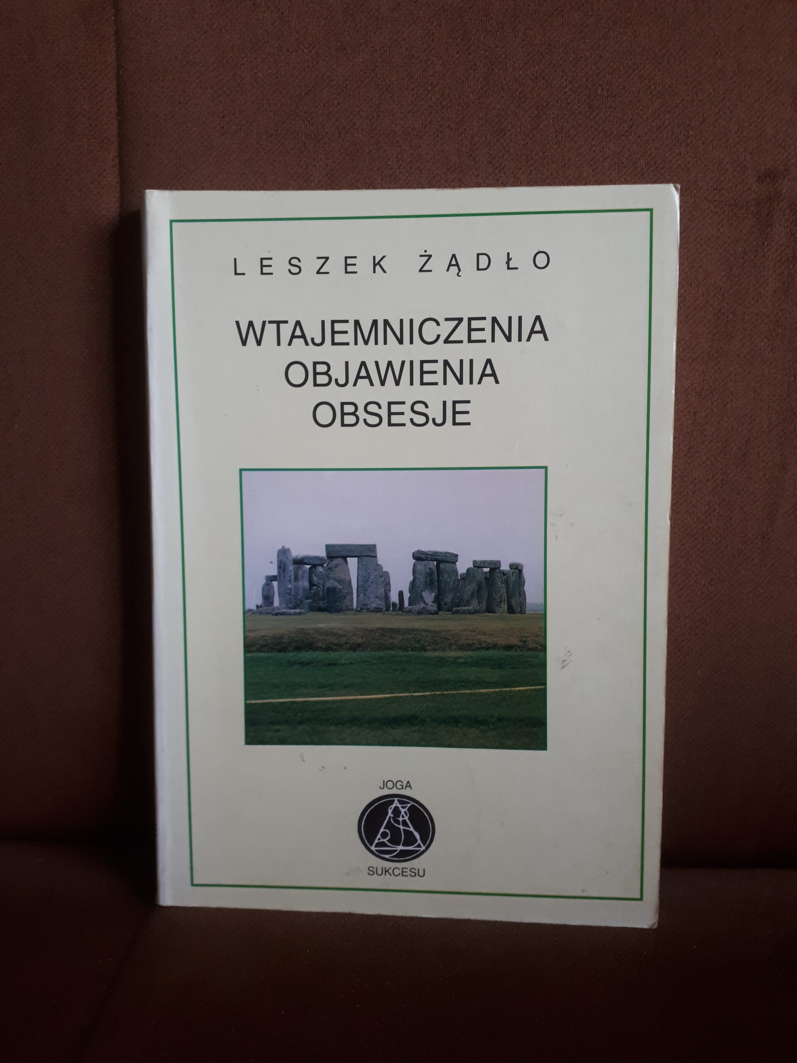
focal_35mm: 27
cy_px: 532
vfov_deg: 65.3
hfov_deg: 51.4
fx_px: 829
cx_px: 398
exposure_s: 1/30
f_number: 1.9
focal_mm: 3.6
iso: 125
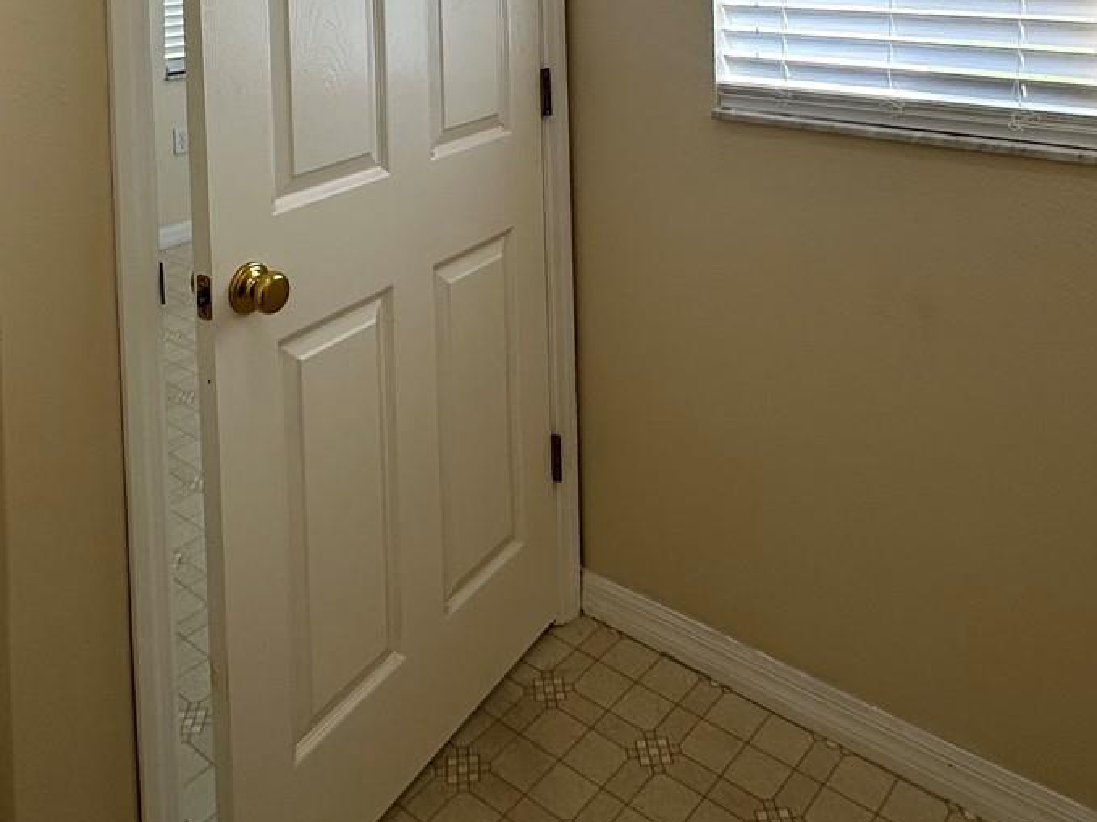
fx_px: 1046
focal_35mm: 33
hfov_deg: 55.4
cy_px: -47
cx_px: 556
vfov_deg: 37.2
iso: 40
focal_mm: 2.22
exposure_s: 1/167
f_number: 2.2
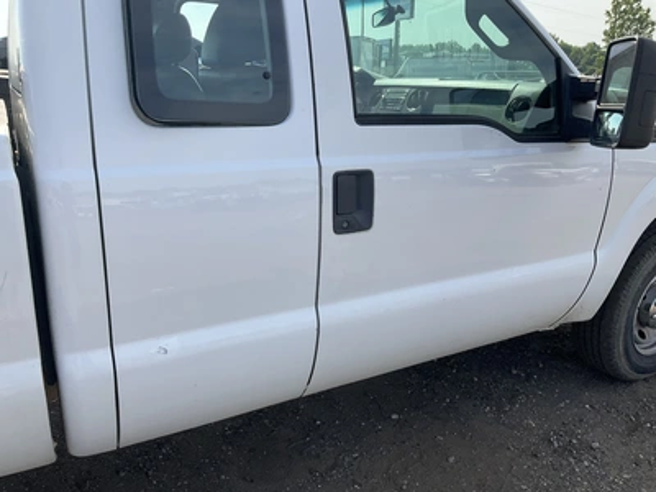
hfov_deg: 61.7
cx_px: 328
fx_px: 550
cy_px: 246
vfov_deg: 48.2
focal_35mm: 29
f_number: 1.8
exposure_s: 1/962
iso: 25
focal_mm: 3
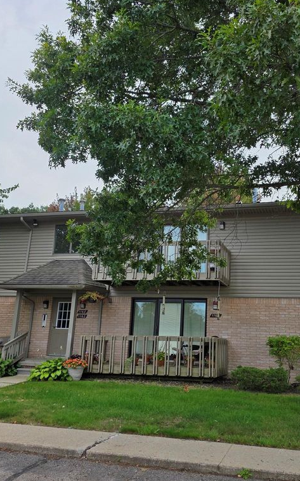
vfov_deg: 58.1
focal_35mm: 33
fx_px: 432
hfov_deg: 38.0
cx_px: 190
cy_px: 239
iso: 80
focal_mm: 6.3
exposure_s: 1/4057
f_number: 1.7
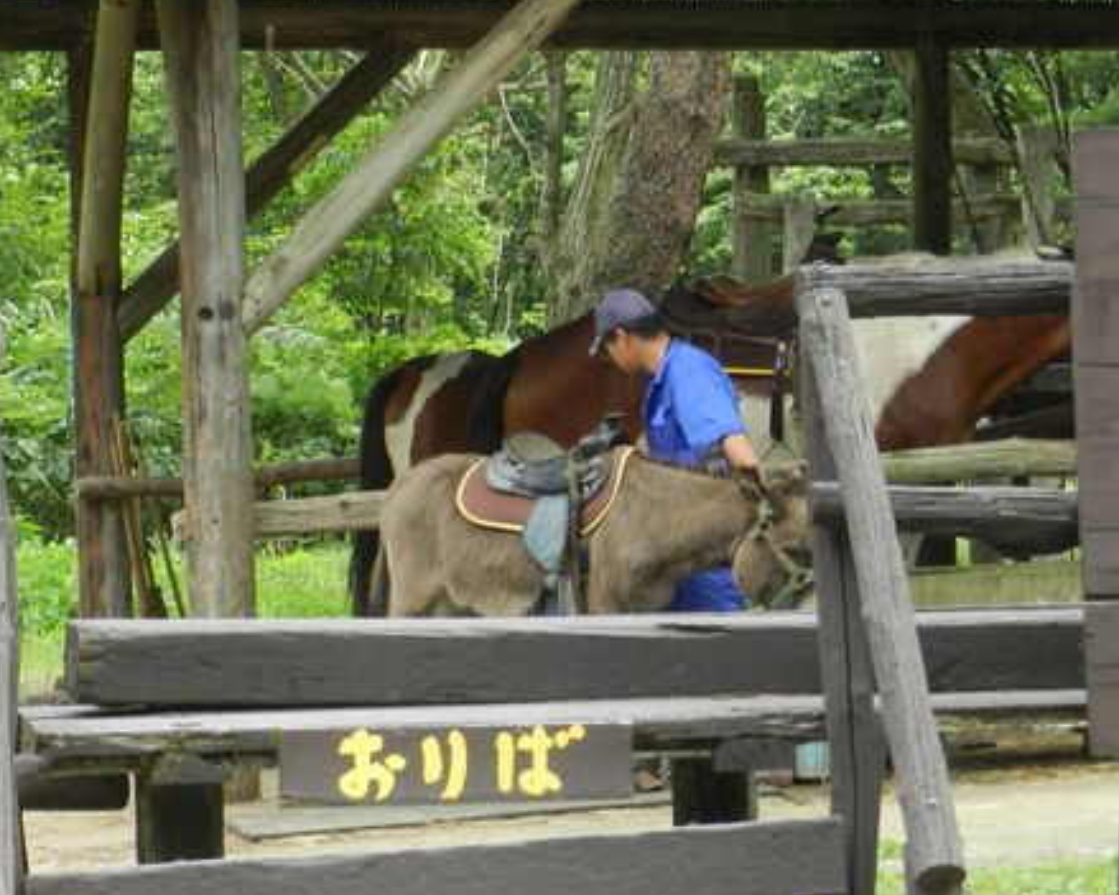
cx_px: 828
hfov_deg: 10.8
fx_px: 5927
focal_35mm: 179
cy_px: 476
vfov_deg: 8.6
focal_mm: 20.5
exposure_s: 1/160
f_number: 4.8
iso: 160
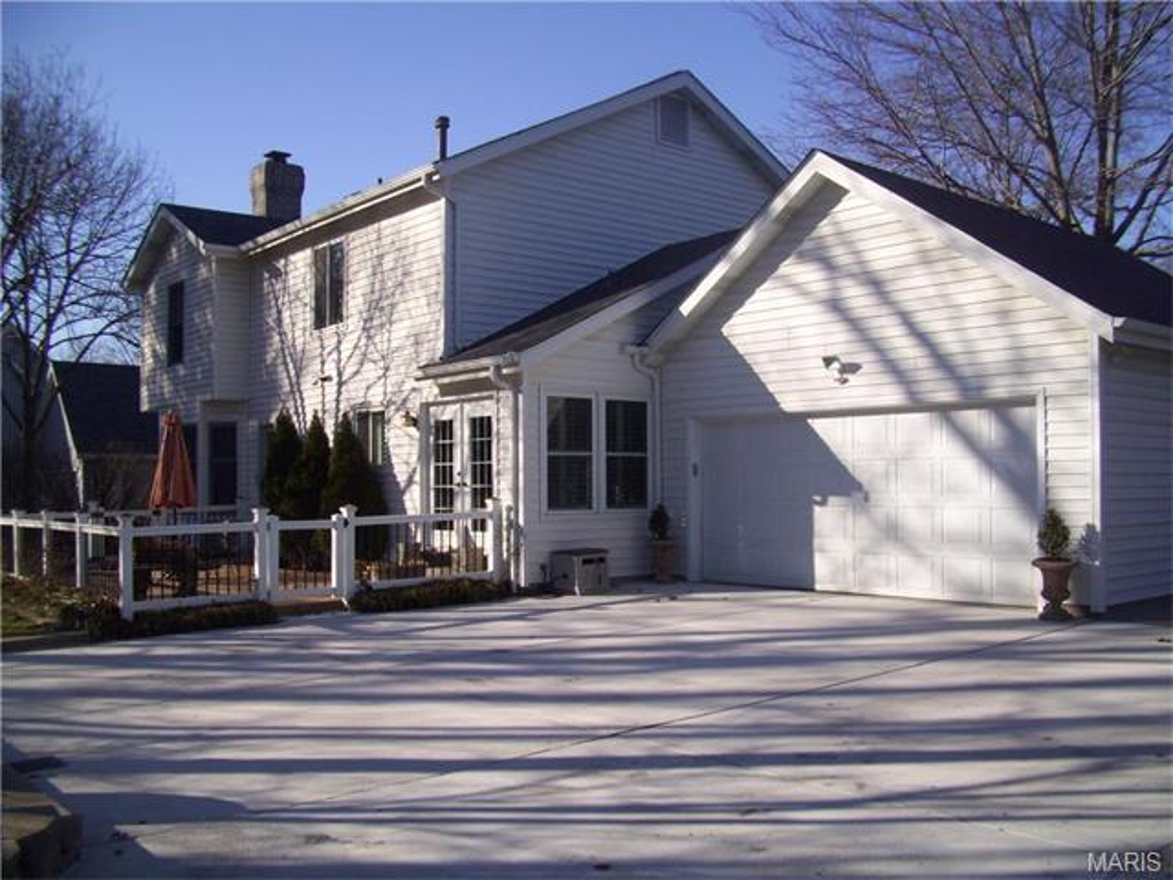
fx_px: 1084
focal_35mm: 32
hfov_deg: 56.8
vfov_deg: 44.2
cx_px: 586
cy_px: 440
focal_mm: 5.7
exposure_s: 1/250
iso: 80
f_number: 5.6
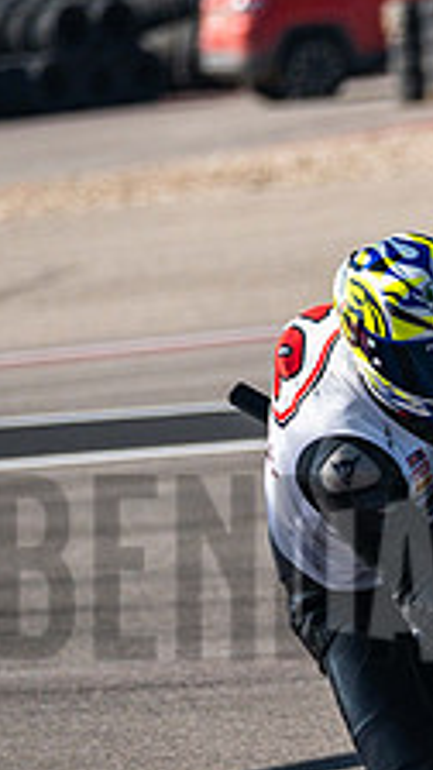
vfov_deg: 3.8
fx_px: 11655
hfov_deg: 2.1
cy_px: 572
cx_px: 715
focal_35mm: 571
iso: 640
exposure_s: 1/2500
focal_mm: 140
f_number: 2.8
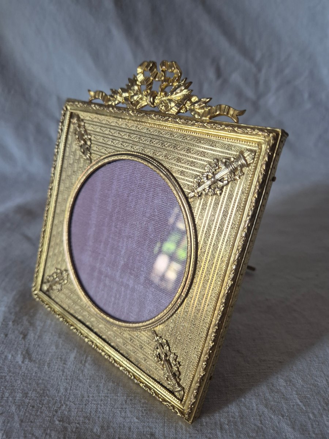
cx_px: 164
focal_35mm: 23
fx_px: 291
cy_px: 220
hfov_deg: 58.9
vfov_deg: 73.9
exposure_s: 1/100
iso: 250
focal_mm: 5.4
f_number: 1.8
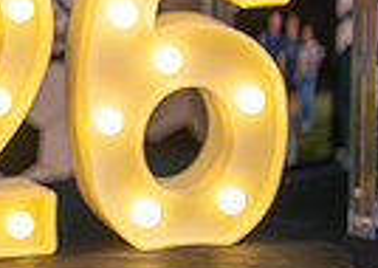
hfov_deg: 8.5
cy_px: 102
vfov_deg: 6.3
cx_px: -276
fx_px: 2452
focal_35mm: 229
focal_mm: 50
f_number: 1.2
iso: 1000
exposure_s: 1/500
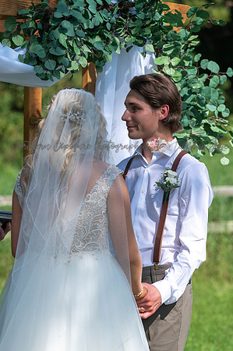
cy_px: 176
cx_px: 116
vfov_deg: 10.6
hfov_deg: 7.0
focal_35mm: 195
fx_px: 1897
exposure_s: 1/500
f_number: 6.3
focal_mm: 195
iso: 100
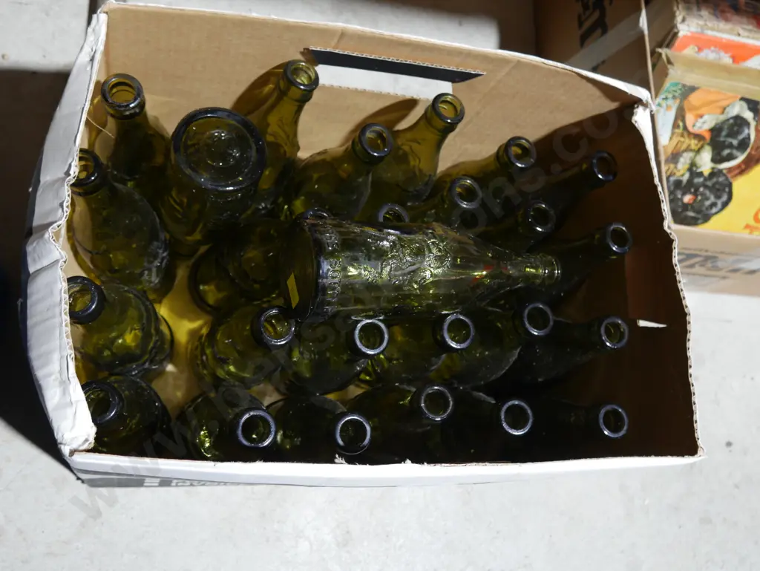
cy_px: 286
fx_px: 747
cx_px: 380
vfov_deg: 41.8
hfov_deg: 53.9
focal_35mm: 34
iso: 800
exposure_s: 1/60
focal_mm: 17
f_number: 4
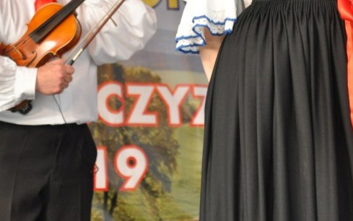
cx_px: 218
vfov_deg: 6.4
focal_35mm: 206
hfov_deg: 10.2
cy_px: 80
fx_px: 1985
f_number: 5.6
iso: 800
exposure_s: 1/100
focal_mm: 55
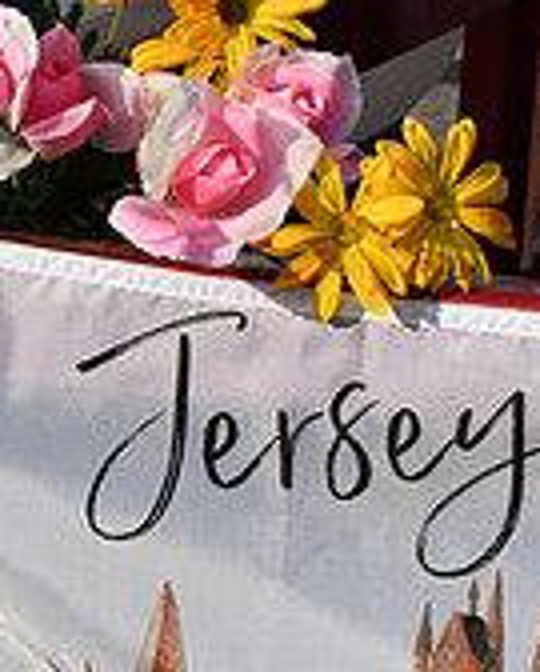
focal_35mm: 437
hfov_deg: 3.5
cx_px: 1152
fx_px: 8706
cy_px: -90
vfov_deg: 4.4
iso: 1600
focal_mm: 135
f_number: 20
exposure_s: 1/1000
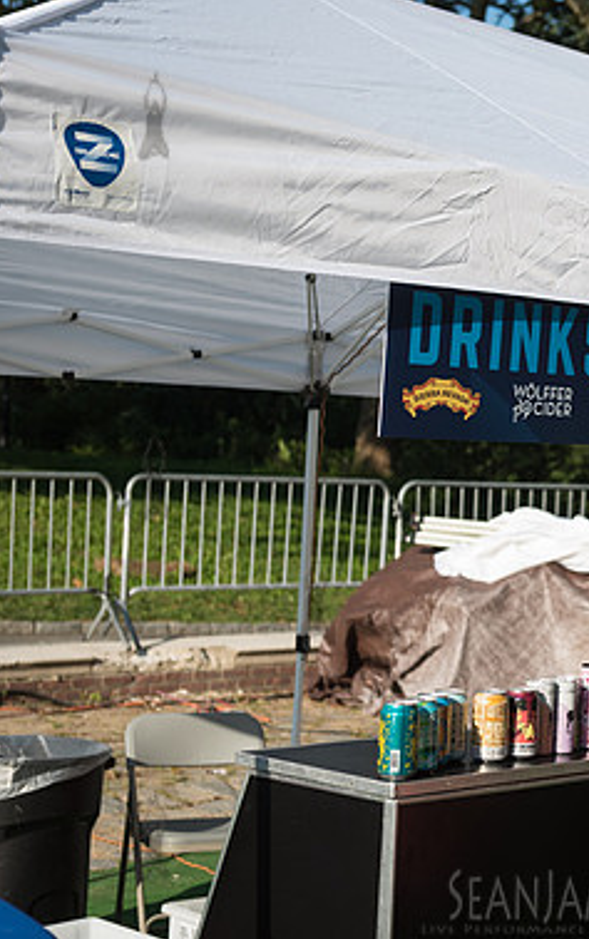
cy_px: 476
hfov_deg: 16.9
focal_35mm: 75
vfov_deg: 27.5
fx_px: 1922
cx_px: 634
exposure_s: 1/1600
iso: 200
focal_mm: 48
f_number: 4
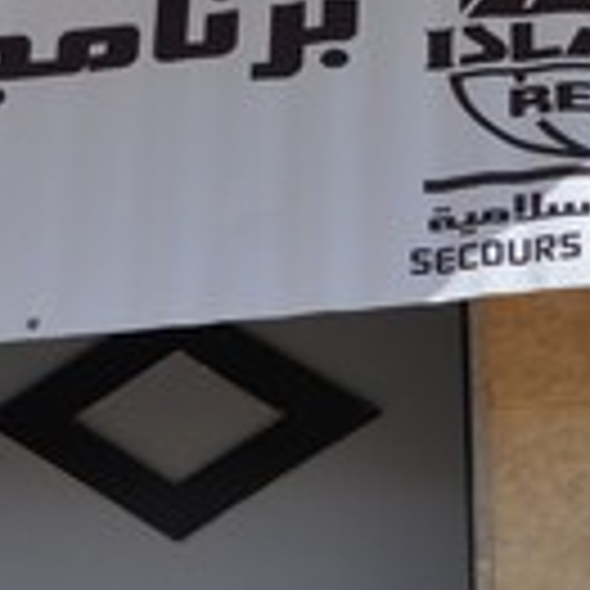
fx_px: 2642
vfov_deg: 12.7
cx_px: -333
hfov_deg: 12.1
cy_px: 128
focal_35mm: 137
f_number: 10
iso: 200
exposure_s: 1/400
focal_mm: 22
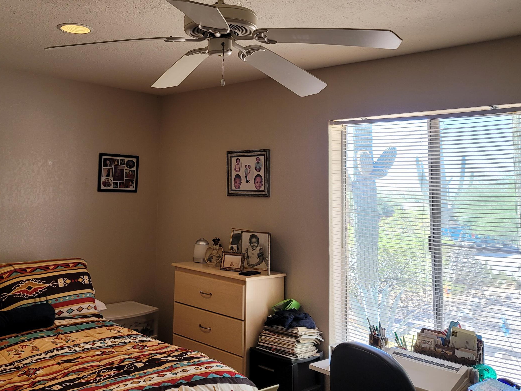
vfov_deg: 39.1
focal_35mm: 36
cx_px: 184
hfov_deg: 50.6
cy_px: 124
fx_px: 542
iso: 100
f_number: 1.8
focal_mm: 7
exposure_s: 1/119
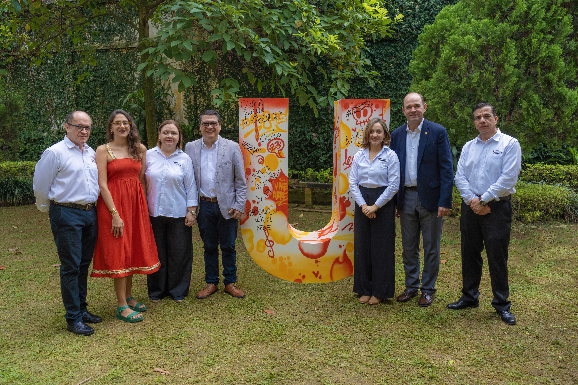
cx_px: 289
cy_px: 192
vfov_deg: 46.4
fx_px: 450
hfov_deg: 65.5
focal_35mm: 28
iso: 320
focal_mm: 28
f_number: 5.6
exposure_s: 1/400
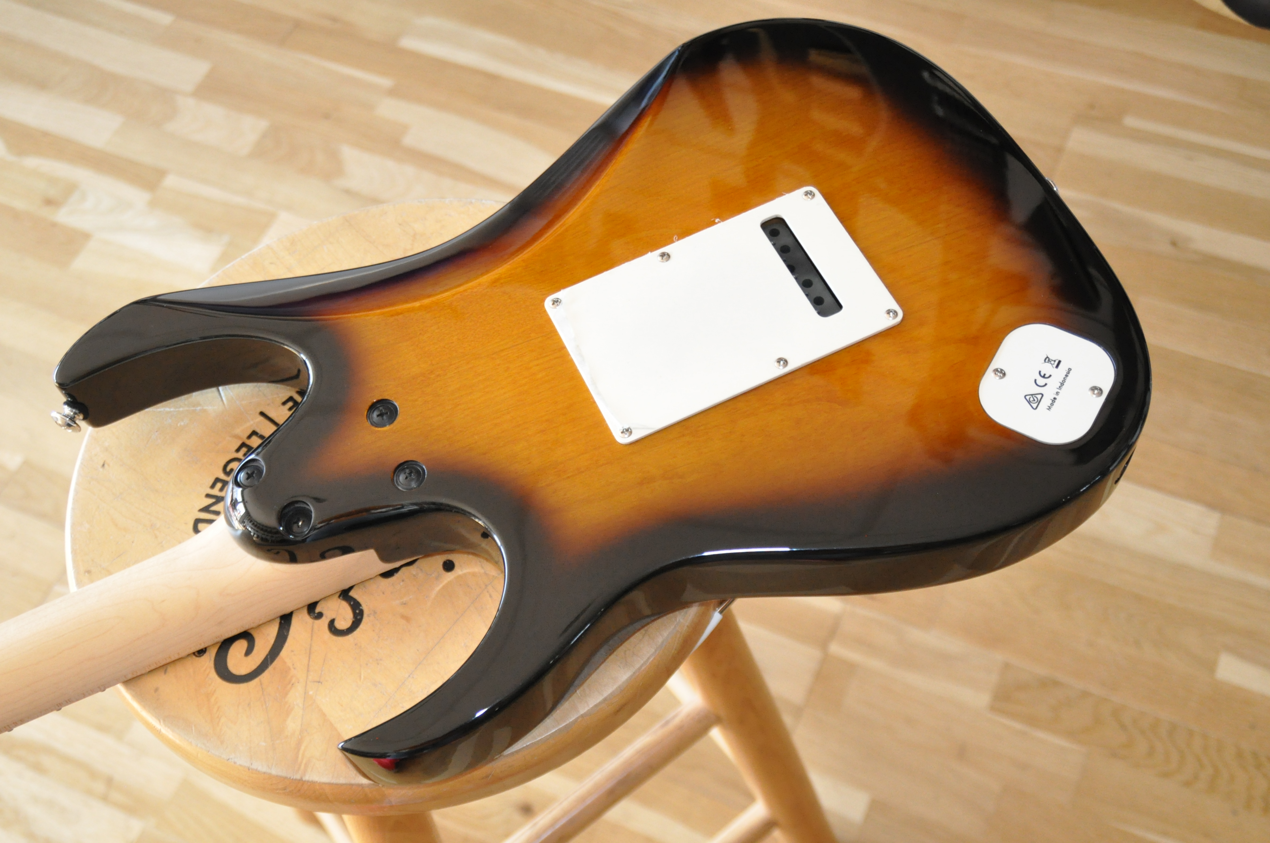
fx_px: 1480
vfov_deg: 31.8
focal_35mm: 42
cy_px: 422
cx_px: 635
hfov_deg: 46.4
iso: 2000
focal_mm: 28
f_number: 5
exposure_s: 1/200
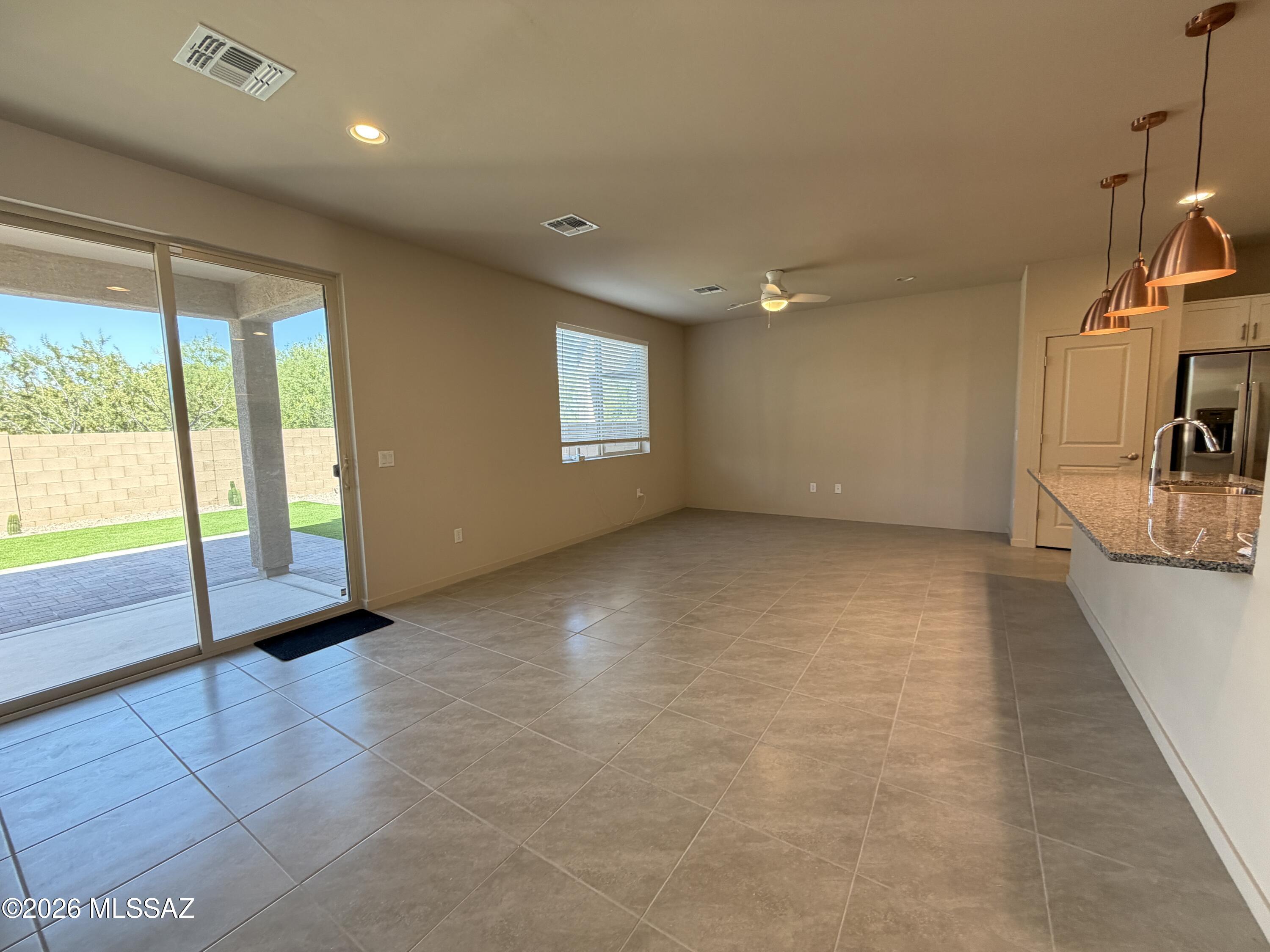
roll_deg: +1.9
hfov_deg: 102.1
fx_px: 514
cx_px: 635
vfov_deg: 85.7
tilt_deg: -6.1
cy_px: 476
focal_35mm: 14
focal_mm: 2.22
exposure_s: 1/60
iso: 200
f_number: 2.2
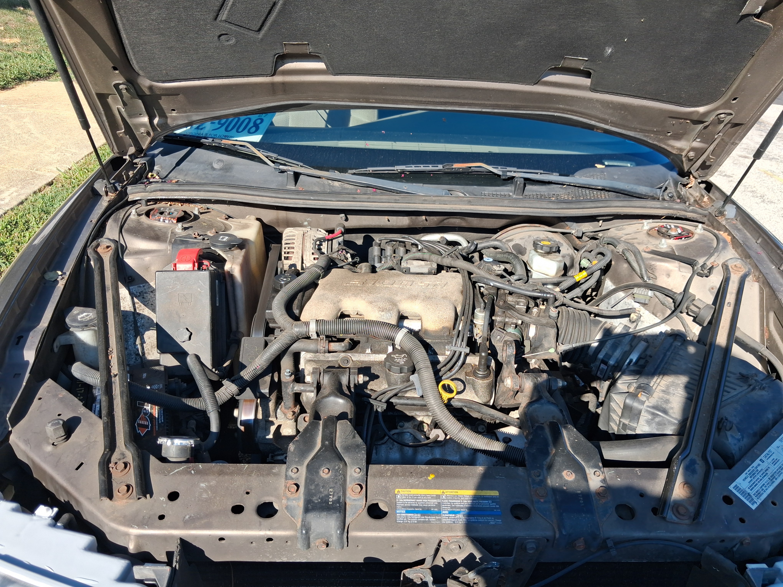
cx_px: 392
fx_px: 611
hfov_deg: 65.3
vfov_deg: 51.4
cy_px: 294
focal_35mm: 27
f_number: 1.8
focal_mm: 4
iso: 25
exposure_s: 1/260
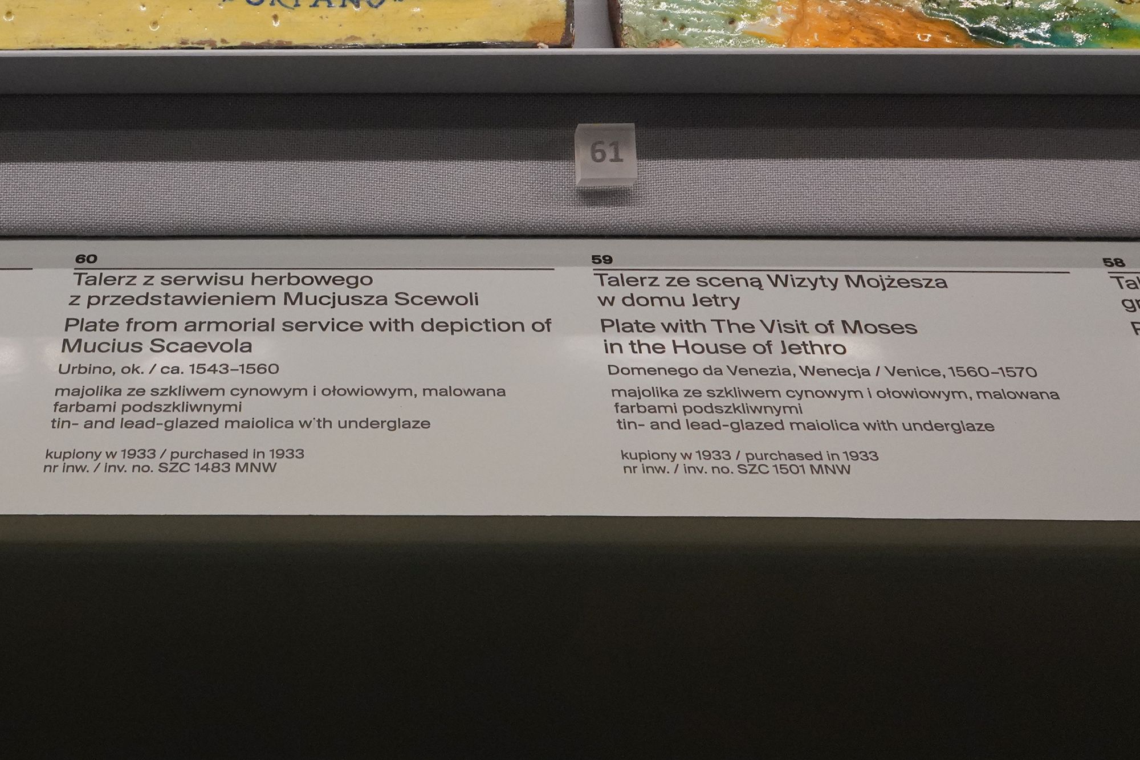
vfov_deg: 53.1
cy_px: 380
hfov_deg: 73.7
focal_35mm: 24
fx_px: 760
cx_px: 570
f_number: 11
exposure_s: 1/80
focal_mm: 24
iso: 3200
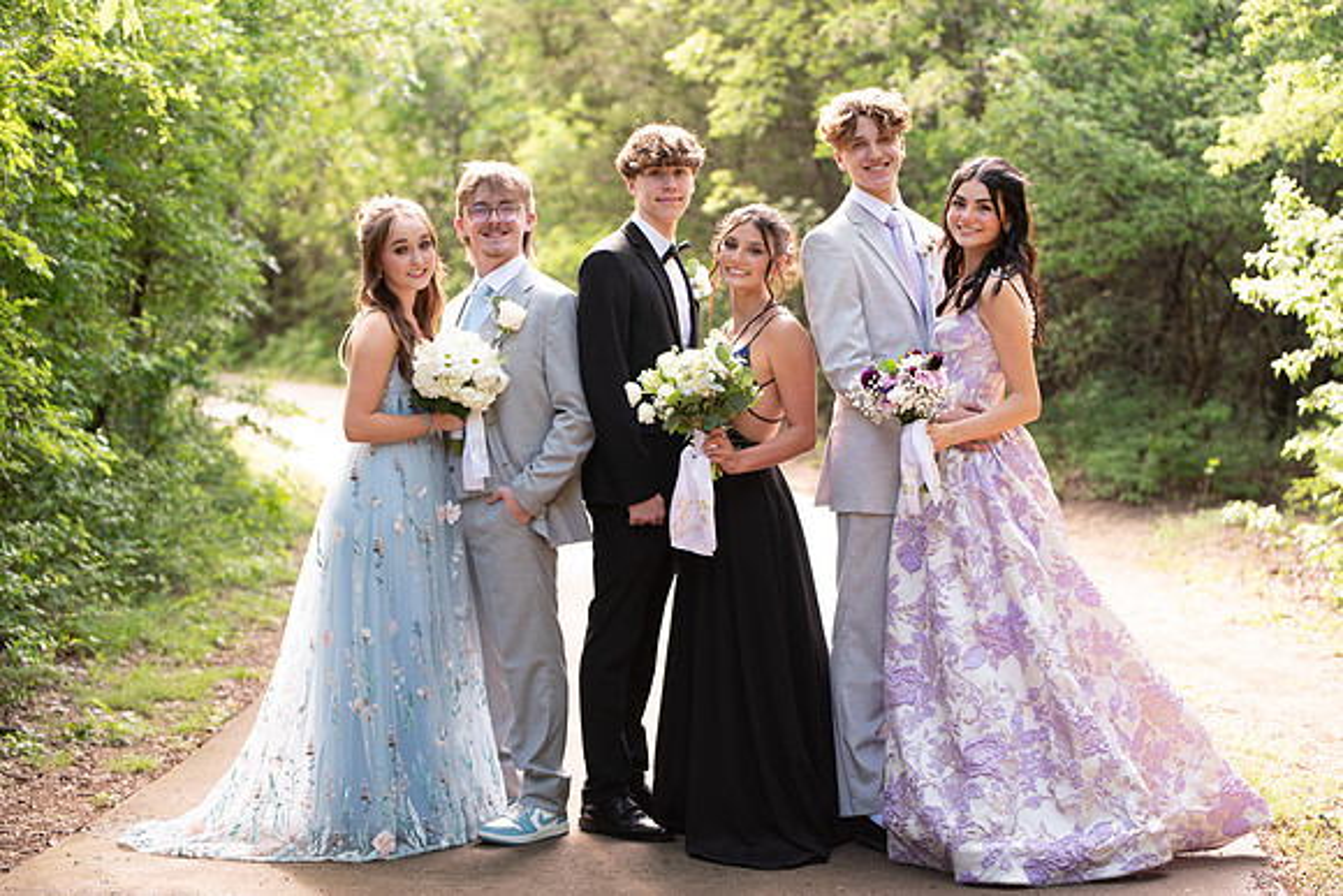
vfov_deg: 18.2
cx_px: 672
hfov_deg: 27.0
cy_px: 448
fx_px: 2795
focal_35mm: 75
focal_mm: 70
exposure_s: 1/100
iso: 100
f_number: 2.8
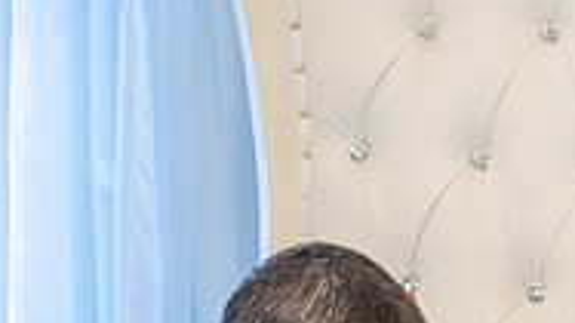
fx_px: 3475
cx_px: 849
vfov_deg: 5.3
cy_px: 460
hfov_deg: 9.2
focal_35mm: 228
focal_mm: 70
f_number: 3.2
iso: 1000
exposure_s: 1/160
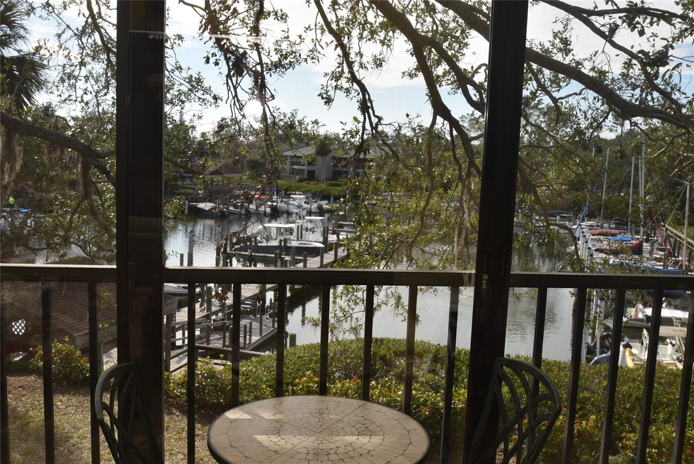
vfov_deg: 36.9
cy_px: 232
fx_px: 694
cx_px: 347
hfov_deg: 53.1
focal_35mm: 36
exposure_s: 1/200
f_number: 10
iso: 200
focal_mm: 24
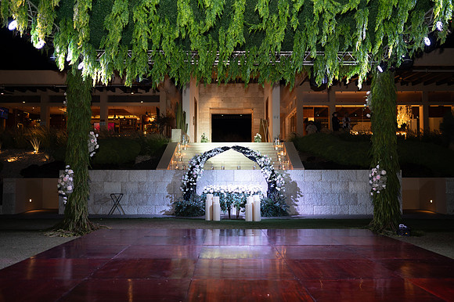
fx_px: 441
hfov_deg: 54.5
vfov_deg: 37.8
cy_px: 151
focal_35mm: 35
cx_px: 227
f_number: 1.8
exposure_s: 1/200
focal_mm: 35
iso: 800
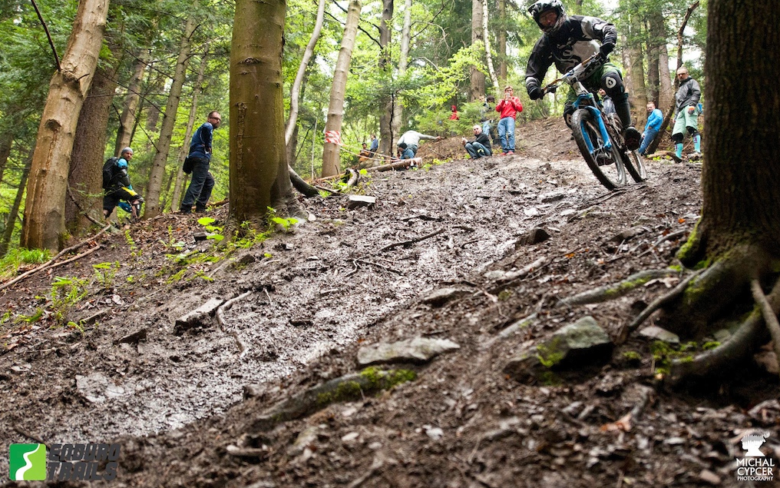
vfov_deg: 34.4
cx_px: 392
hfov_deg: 52.7
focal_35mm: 37
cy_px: 228
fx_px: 787
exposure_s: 1/400
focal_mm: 24
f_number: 2.8
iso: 1250
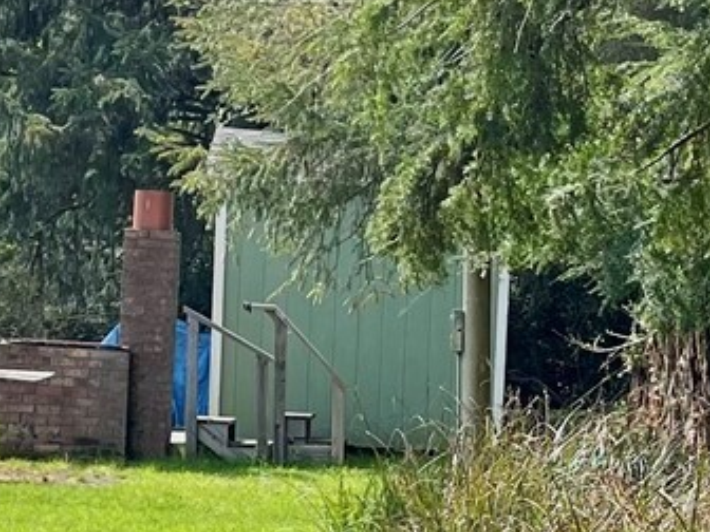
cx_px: 676
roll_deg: -2.4
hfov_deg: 16.3
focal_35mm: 119
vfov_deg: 12.3
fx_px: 2441
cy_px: 517
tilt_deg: -5.5
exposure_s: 1/930
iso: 32
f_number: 1.6
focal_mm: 5.1
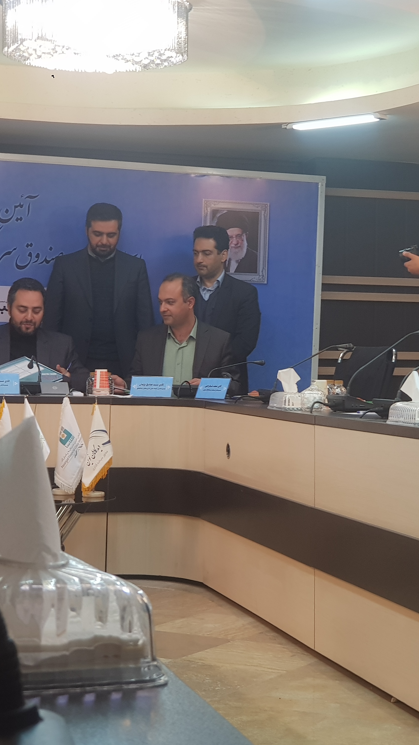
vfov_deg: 27.9
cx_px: 288
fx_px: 1501
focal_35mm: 76
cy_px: 371
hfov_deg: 15.8
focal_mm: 6
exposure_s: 1/33
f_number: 2.4
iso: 64
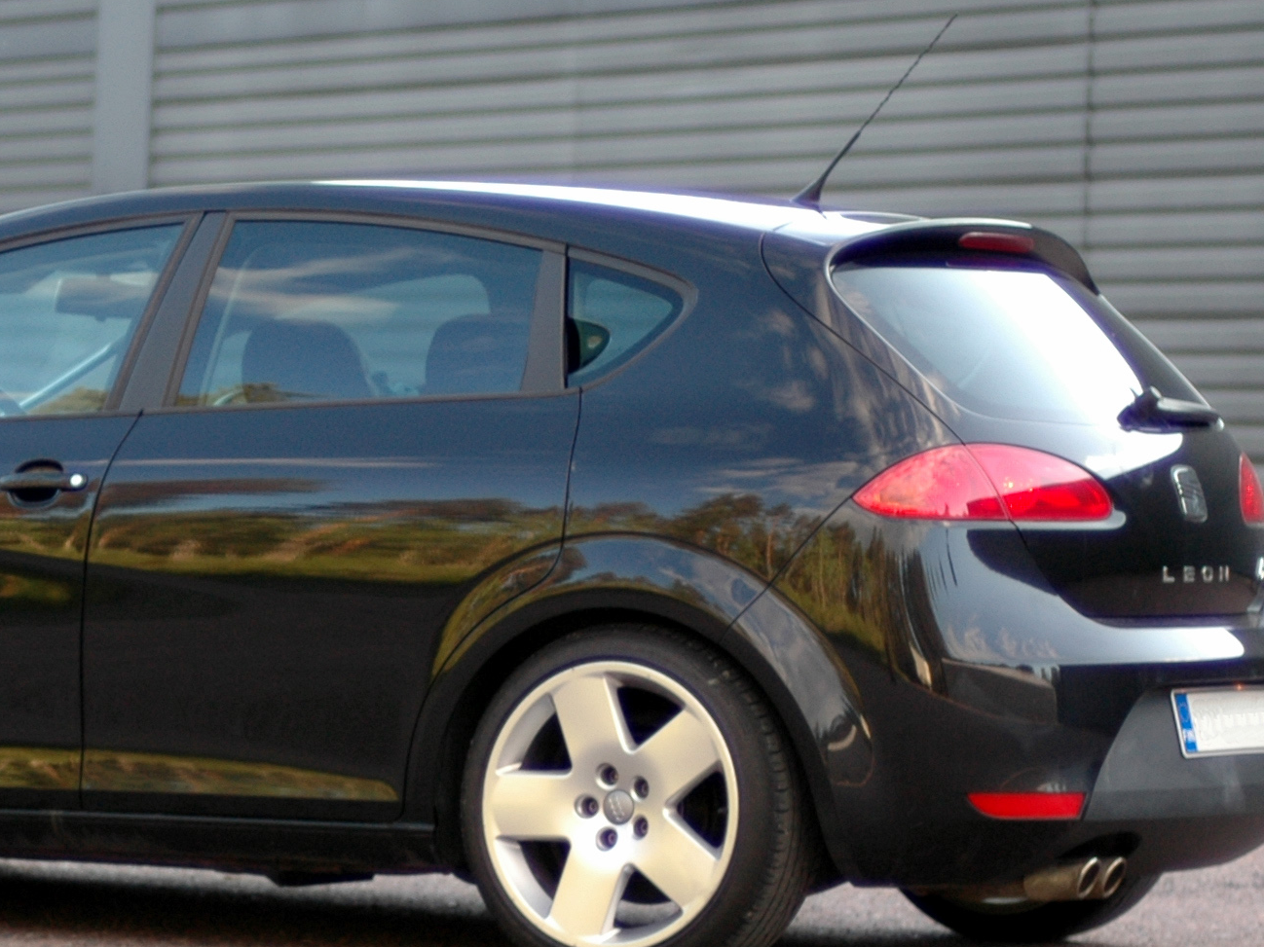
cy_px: 547
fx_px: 6097
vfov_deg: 8.9
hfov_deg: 11.8
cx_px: 228
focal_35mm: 167
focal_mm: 50
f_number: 1.4
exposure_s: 1/800
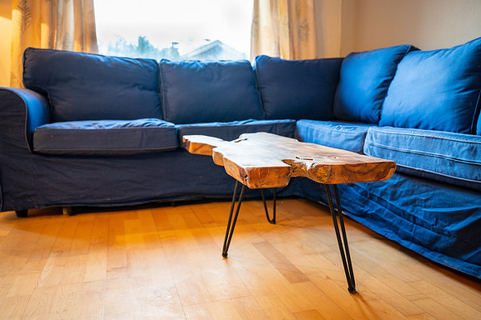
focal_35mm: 30
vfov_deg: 42.9
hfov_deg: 61.1
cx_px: 240
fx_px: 407
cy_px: 160
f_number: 4.5
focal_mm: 30.5
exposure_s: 1/60
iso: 800
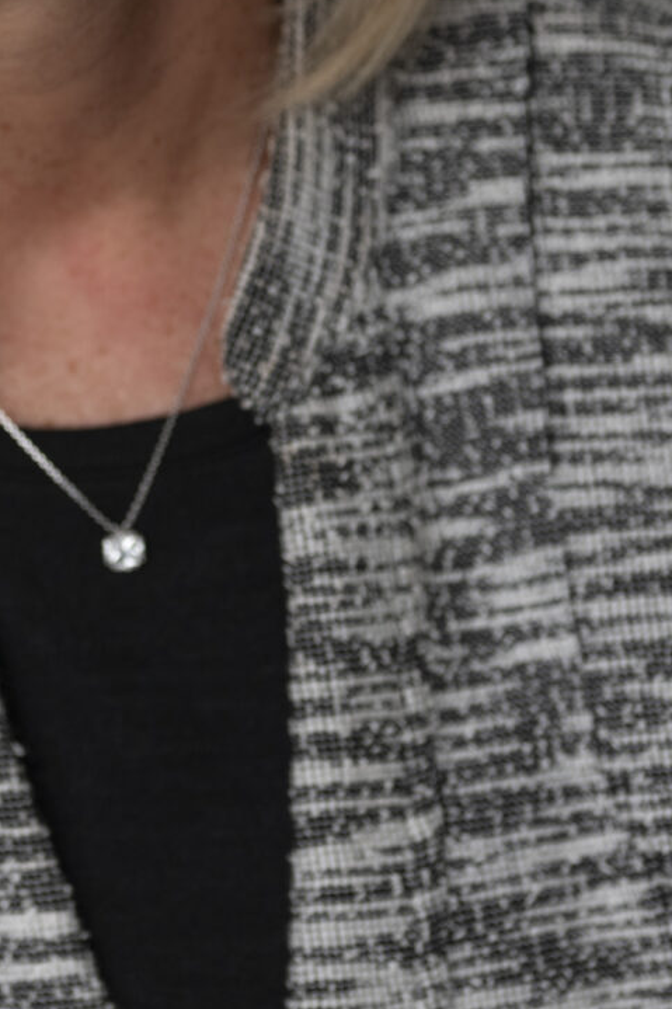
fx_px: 4986
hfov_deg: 7.7
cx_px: -61
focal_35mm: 178
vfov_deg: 11.5
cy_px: 149
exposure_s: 1/160
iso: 250
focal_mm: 50
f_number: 3.2
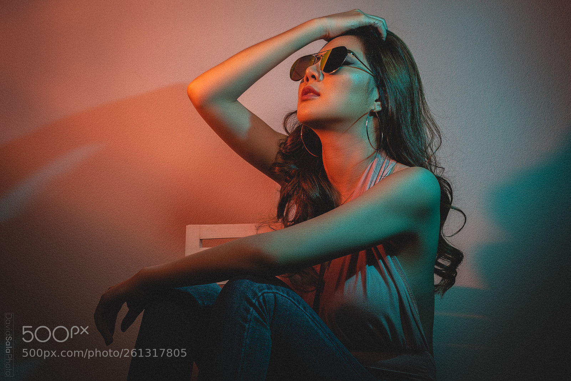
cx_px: 286
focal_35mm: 52
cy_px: 190
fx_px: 825
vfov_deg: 26.0
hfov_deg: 38.2
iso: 100
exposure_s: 1/160
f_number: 10
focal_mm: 52
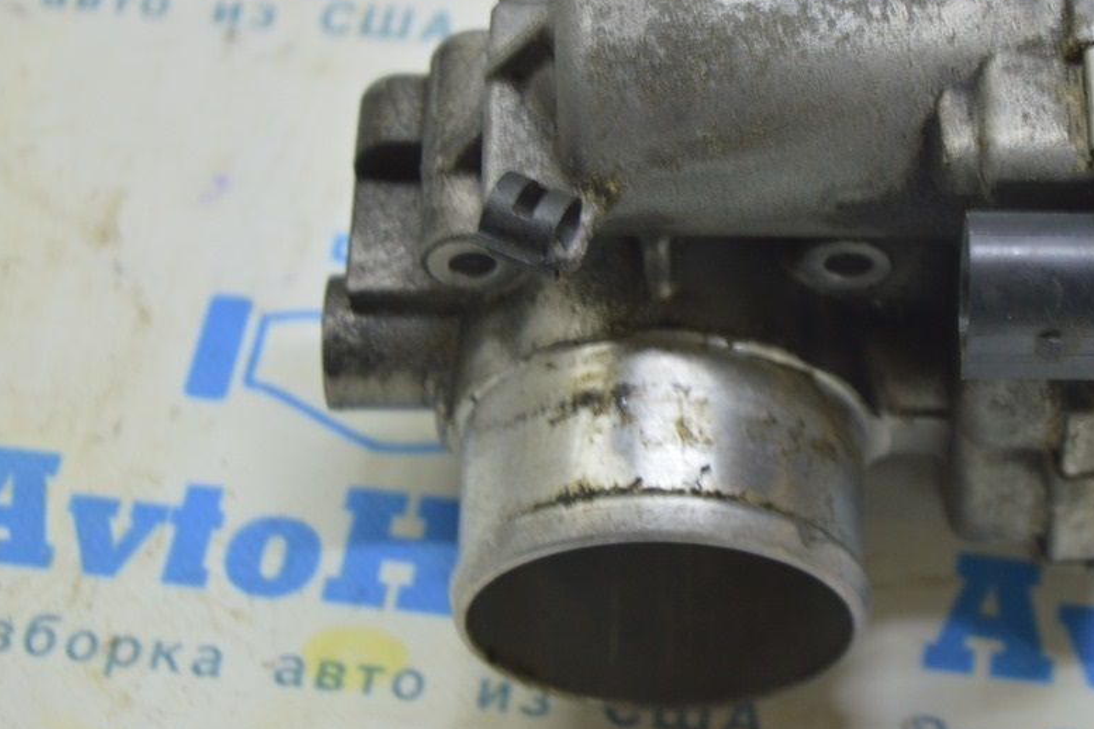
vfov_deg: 12.6
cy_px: 278
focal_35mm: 109
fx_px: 3302
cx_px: 694
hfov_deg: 18.8
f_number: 5.6
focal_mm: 55
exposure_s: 1/20
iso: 400
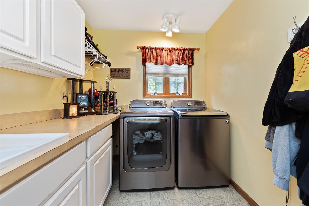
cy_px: 103
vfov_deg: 90.0
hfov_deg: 112.6
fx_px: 103
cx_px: 154
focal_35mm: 12
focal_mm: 12
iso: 400
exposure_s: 1/13
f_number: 5.6
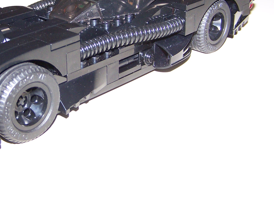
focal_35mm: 62
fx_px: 491
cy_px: 43
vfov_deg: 23.3
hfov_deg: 30.7
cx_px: 74
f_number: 2.8
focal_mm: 6.3
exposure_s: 1/60
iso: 140
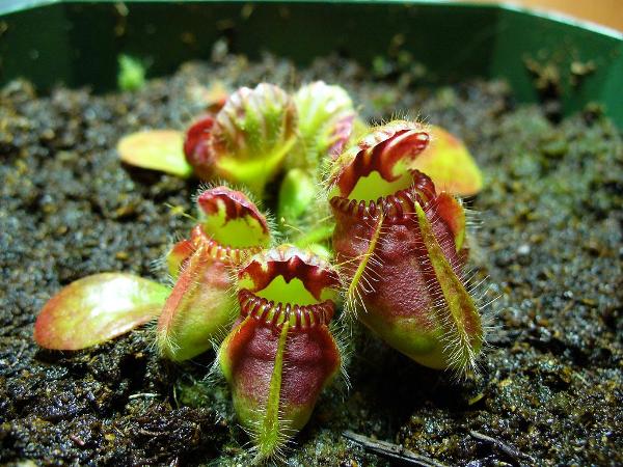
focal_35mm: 37
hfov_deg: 50.1
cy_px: 234
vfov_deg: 38.7
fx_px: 666
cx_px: 312
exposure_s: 1/15
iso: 200
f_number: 2.8
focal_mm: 6.1
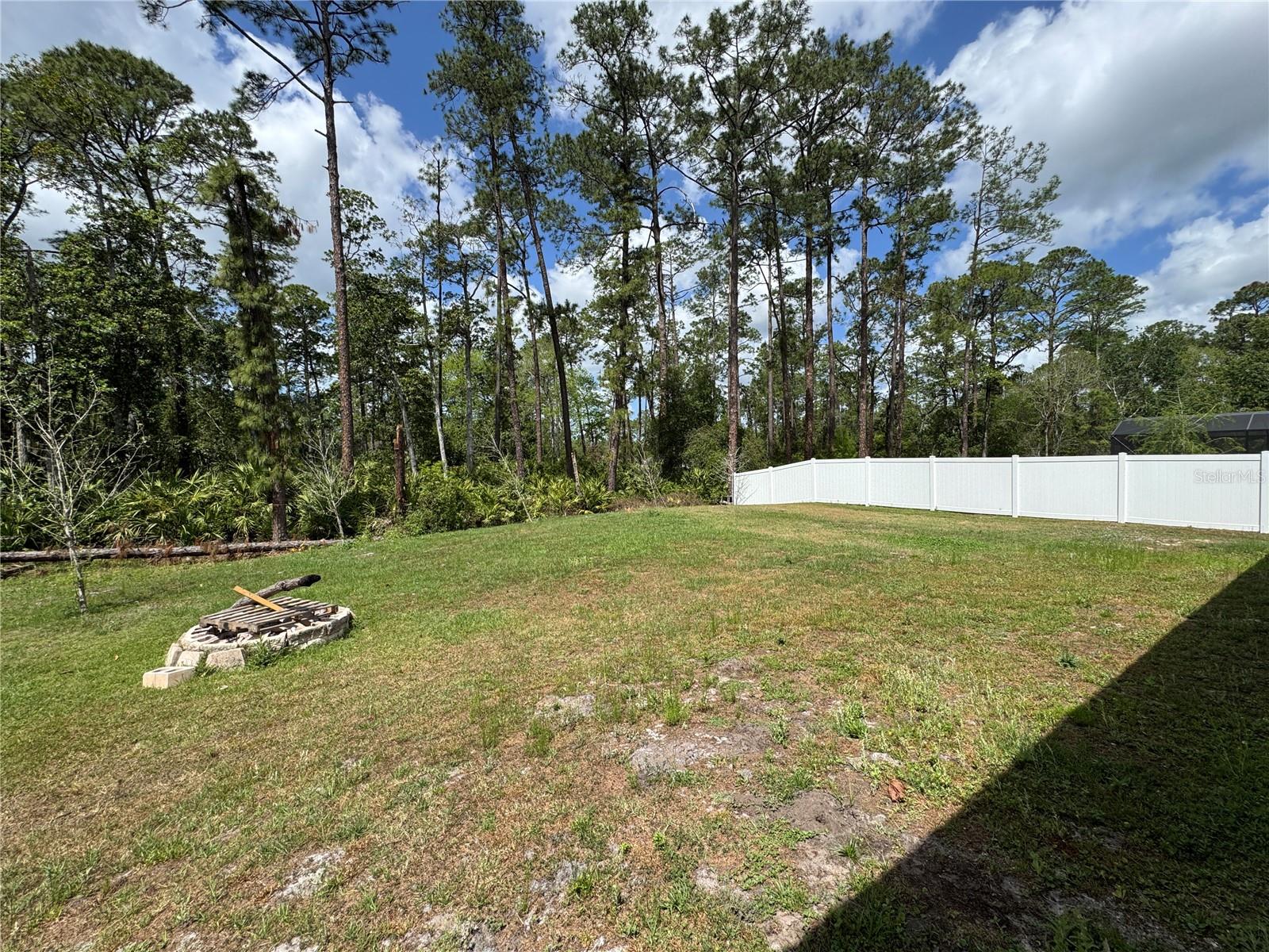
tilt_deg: -0.5
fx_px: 513
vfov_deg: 85.7
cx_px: 634
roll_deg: +0.8
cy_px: 476
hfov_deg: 102.1
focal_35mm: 14
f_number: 2.2
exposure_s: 1/1672
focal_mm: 2.22
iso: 40
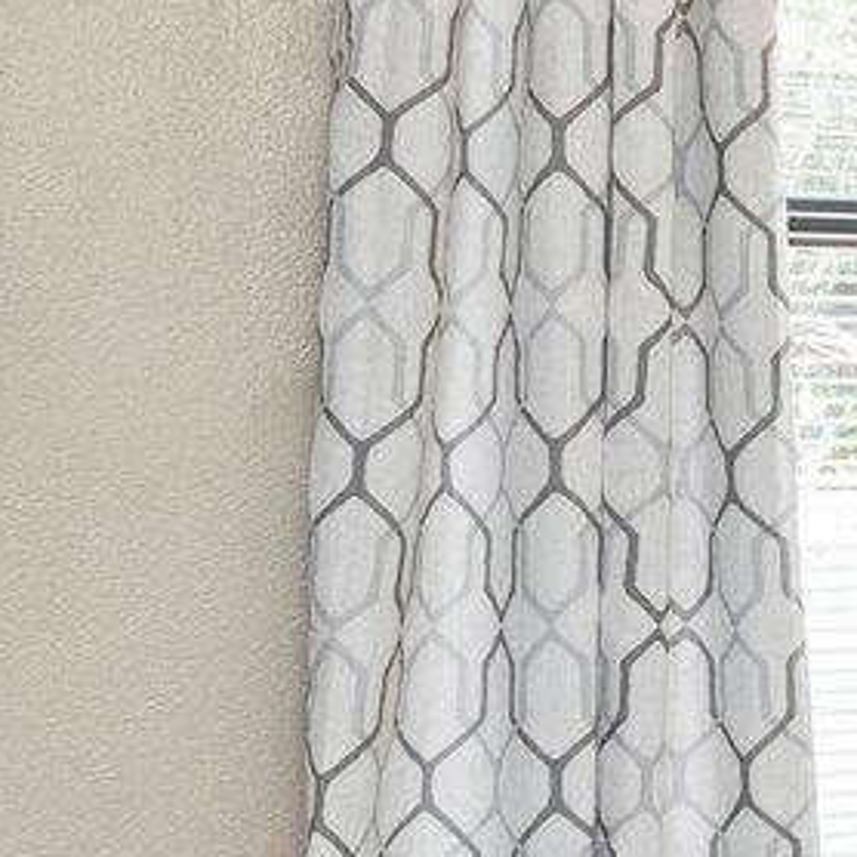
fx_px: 2801
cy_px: 296
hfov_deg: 11.0
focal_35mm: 100
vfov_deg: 17.4
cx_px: 2586
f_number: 7.1
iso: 400
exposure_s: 1/50
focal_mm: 16
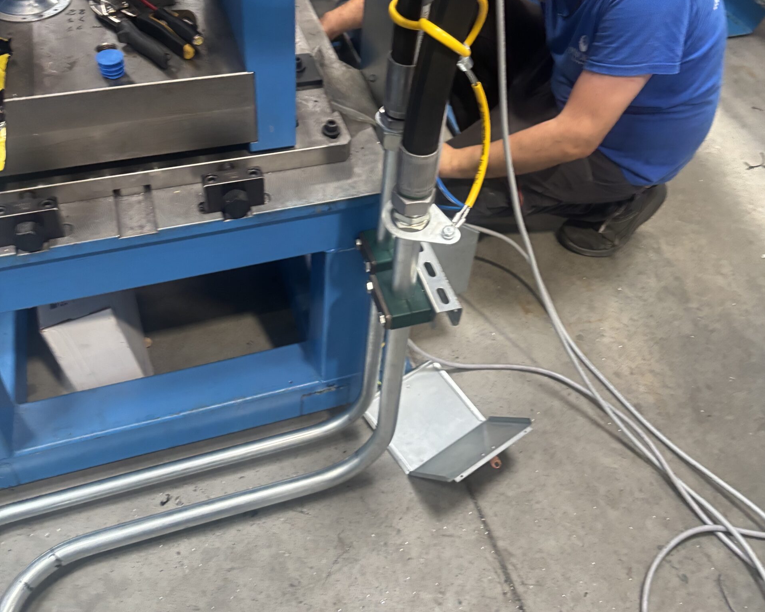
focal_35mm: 34
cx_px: 384
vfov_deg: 42.7
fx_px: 770
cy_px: 196
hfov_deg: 52.8
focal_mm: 5.96
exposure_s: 1/49
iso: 320
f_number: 1.6
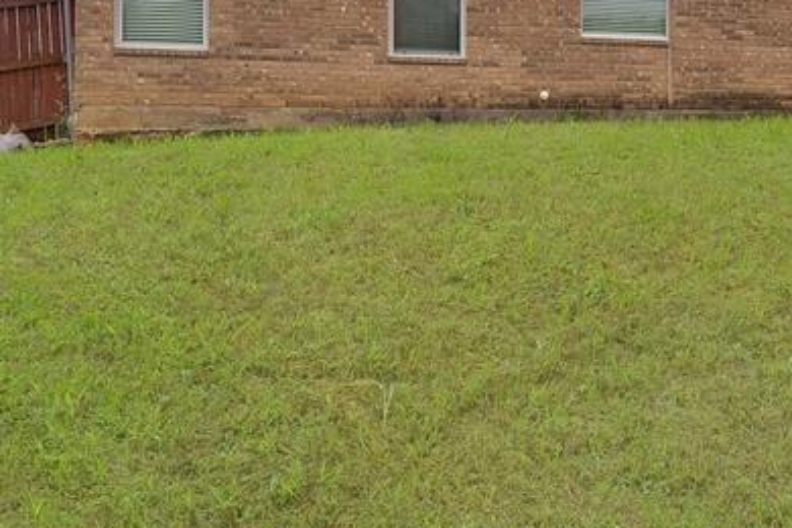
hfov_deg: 41.7
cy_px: 111
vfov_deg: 31.1
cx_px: 747
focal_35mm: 42
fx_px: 924
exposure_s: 1/640
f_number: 9
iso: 640
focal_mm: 16
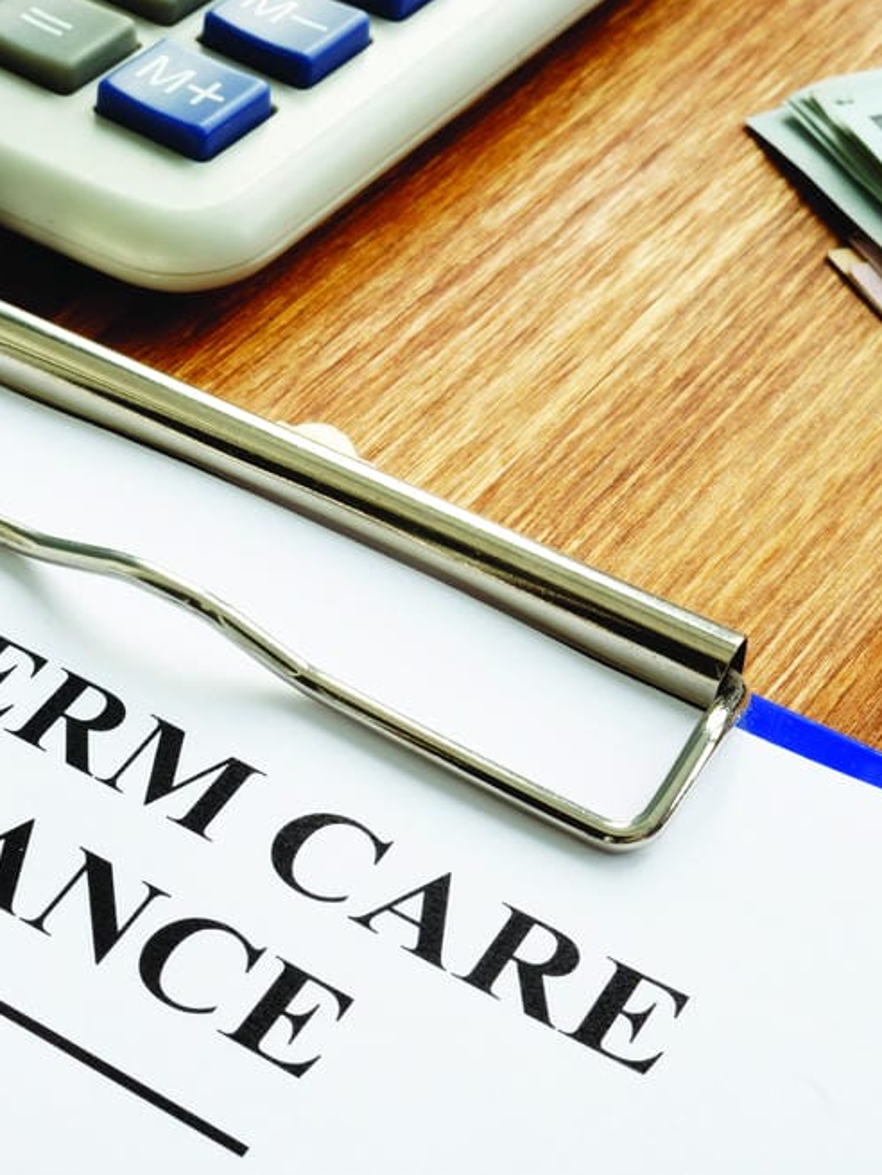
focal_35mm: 66
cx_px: 176
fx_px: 2242
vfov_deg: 29.4
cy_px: 581
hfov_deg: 22.0
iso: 200
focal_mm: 30
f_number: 20
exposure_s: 1/4
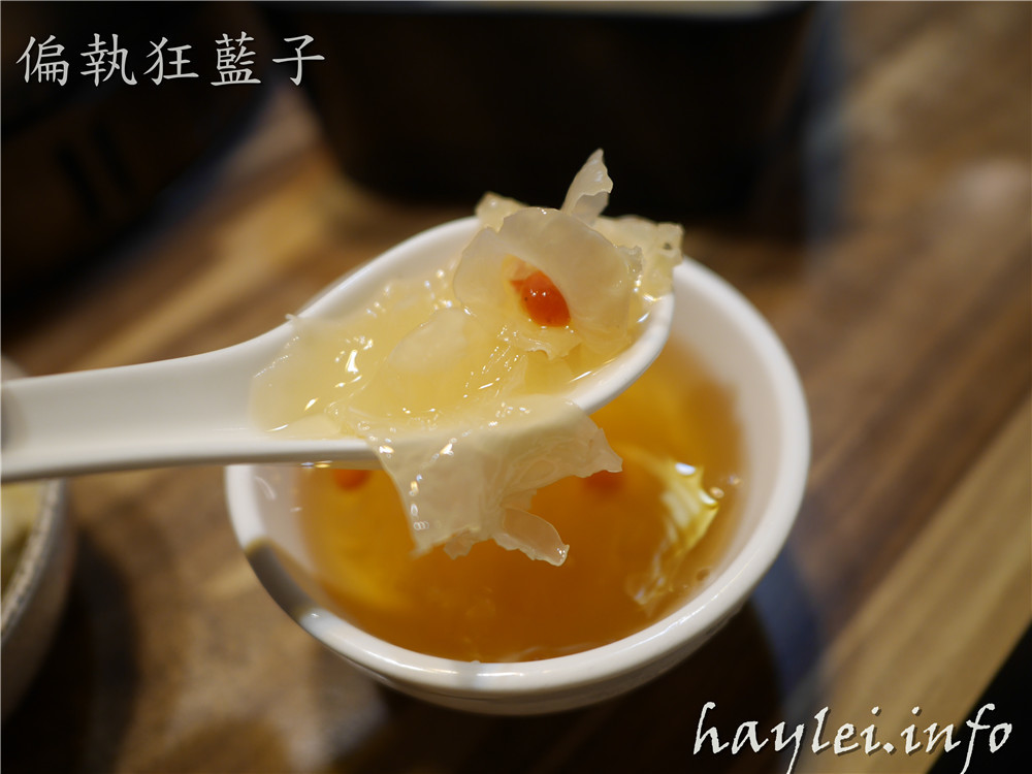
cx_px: 516
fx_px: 894
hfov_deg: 60.0
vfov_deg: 46.8
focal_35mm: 30
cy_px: 387
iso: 200
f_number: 1.7
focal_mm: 15
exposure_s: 1/60
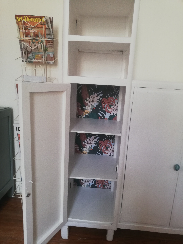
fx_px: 183
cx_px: 92
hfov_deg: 53.1
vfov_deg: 67.3
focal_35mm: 26
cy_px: 122
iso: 250
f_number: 2.2
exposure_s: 1/33.3
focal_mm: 3.81
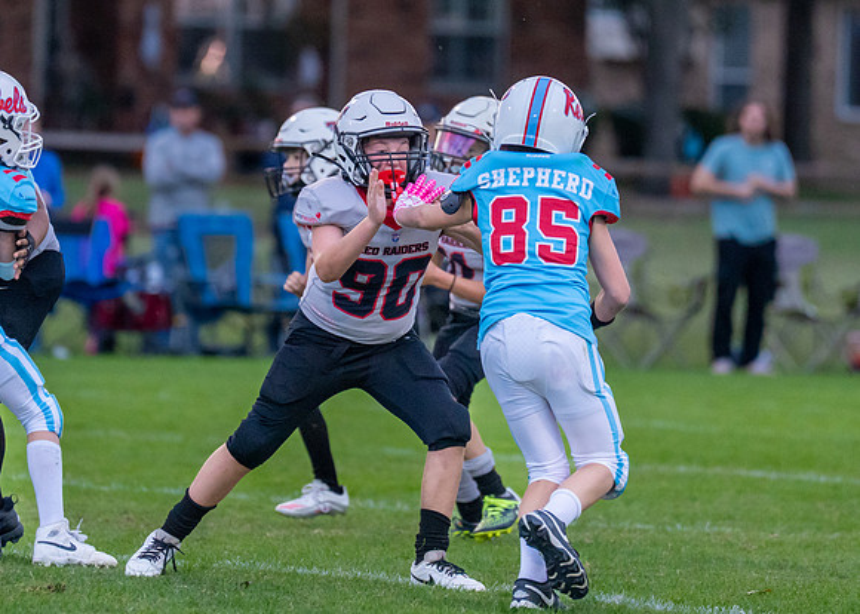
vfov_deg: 3.1
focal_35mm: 467
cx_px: 327
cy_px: 211
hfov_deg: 4.3
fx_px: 11405
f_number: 2.8
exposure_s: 1/1250
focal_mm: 200
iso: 1600
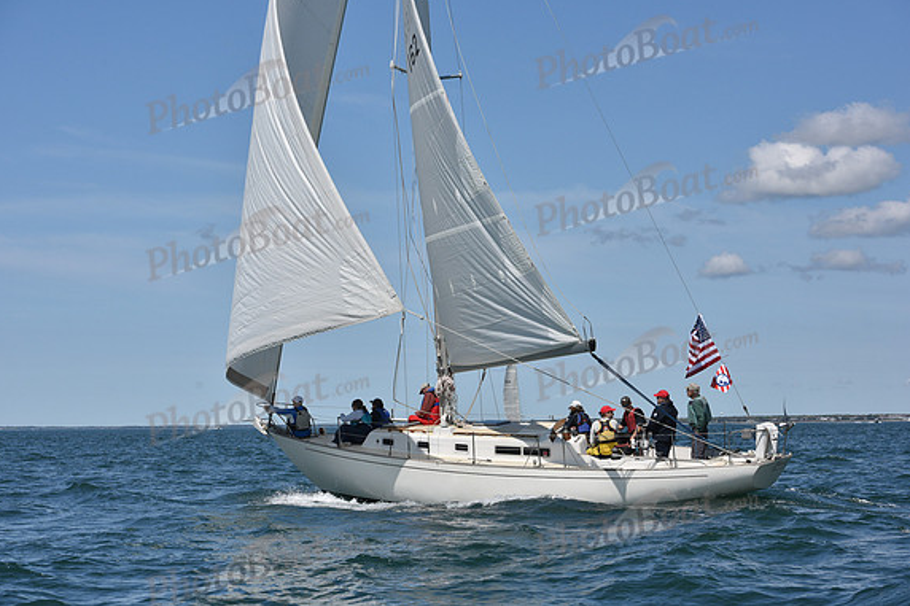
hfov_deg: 28.5
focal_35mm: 71
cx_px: 453
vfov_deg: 19.2
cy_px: 300
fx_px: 1794
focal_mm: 70
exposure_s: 1/800
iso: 320
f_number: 8
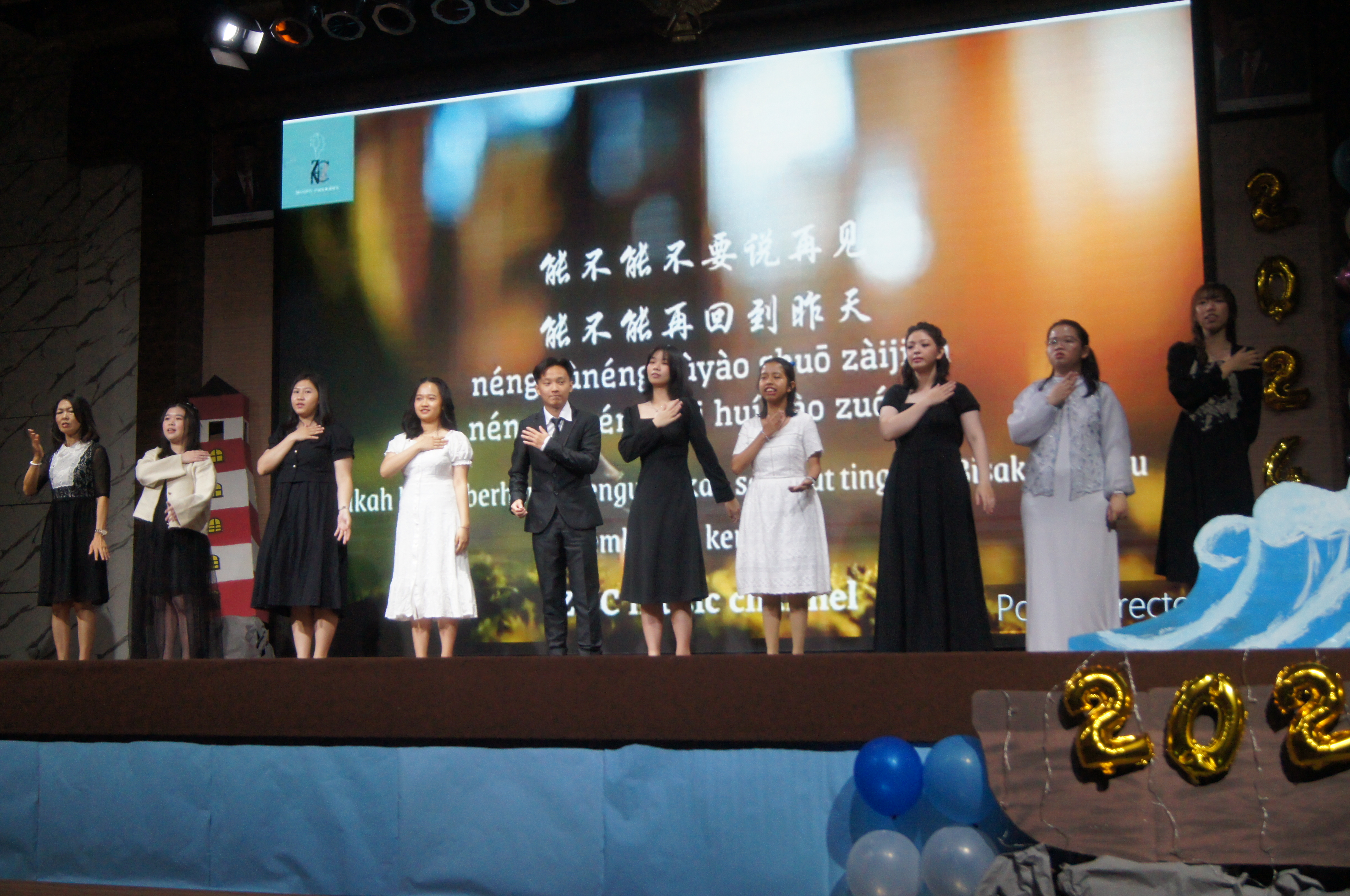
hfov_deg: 43.6
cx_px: 675
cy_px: 448
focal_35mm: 45
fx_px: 1686
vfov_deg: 29.8
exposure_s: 1/160
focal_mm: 30
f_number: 4.5
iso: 1600
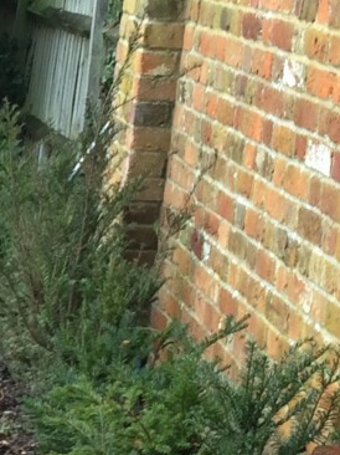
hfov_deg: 8.3
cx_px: -465
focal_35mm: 164
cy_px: 589
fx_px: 2150
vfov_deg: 11.7
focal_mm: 4.12
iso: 40
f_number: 2.2
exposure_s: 1/60
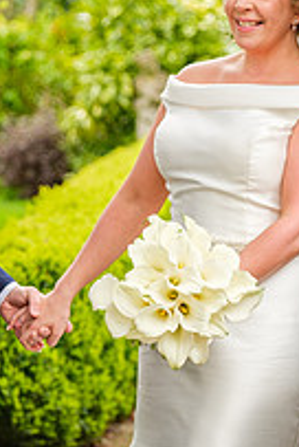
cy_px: 124
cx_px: 70
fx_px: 3725
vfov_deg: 6.9
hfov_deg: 4.6
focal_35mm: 300
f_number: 2.8
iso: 200
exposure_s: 1/320
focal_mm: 68.7
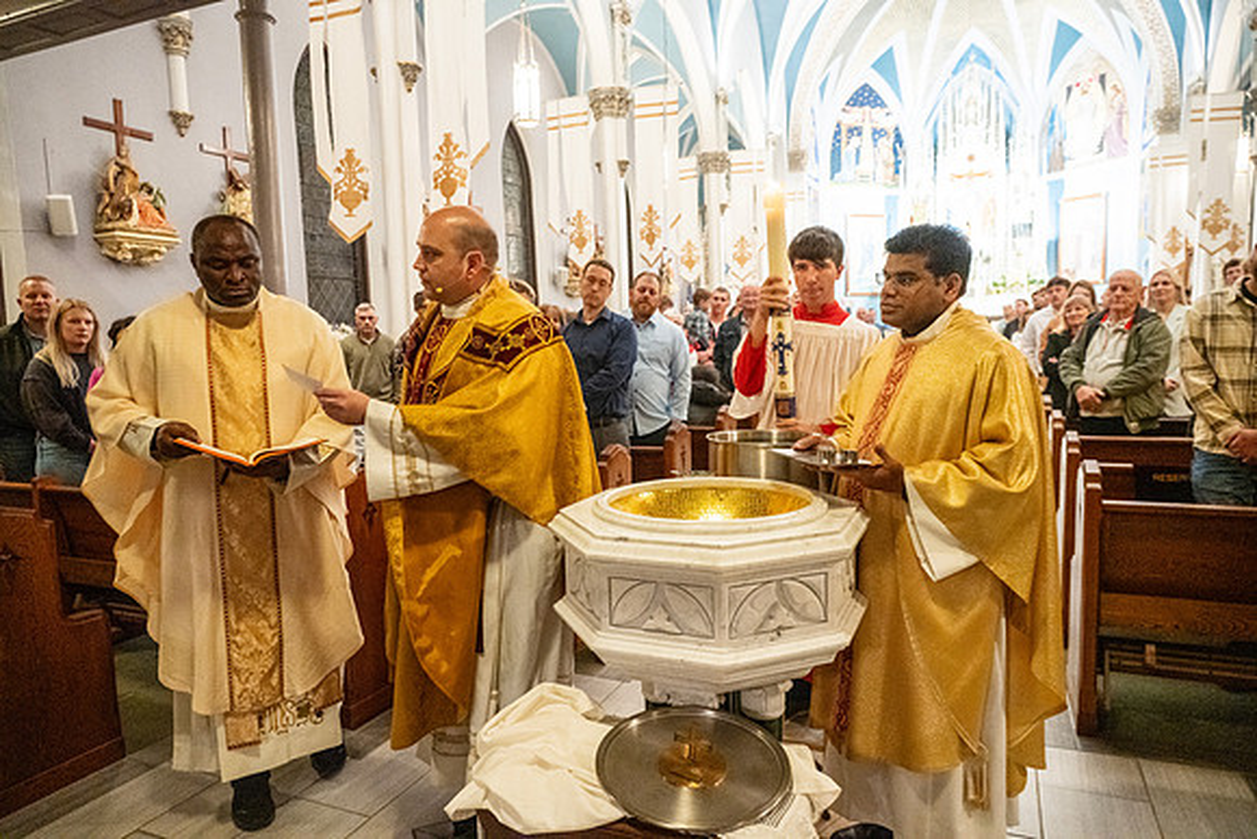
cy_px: 420
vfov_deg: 53.2
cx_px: 628
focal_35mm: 24
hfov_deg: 73.7
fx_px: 838
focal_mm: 24
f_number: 4.5
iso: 5000
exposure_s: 1/60
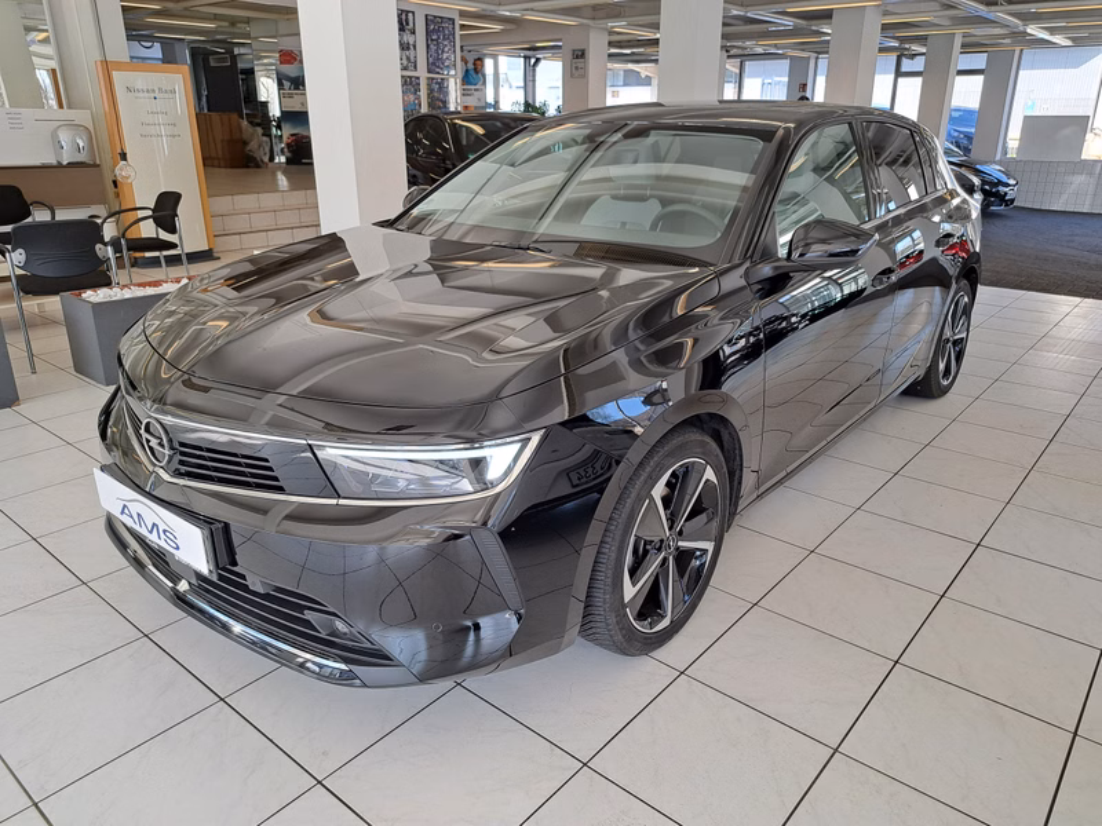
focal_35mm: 24
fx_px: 764
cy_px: 413
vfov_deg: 56.8
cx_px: 551
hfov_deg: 71.6
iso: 50
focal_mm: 5.23
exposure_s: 1/100
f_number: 1.8
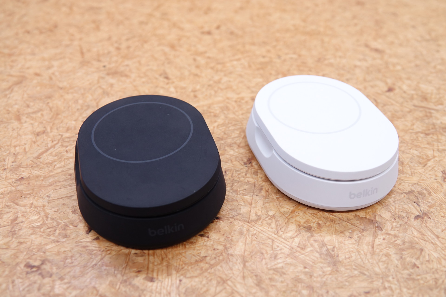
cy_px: 148
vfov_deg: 35.9
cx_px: 223
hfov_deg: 51.9
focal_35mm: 37
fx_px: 458
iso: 200
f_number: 3.2
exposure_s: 1/40
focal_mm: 13.7
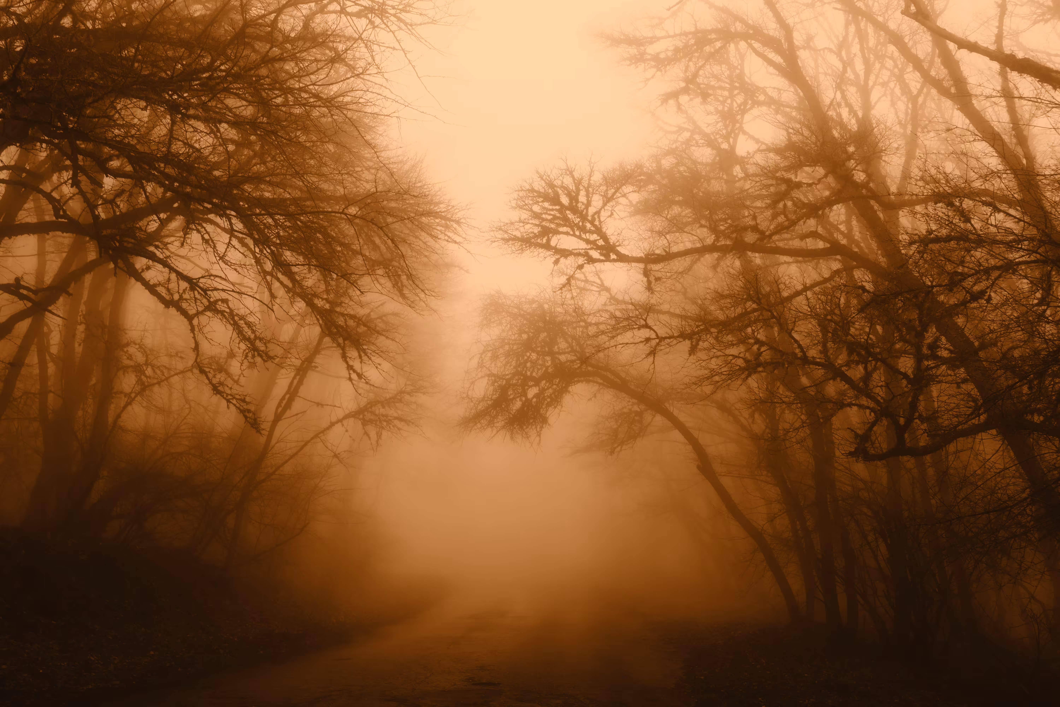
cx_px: 530
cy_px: 354
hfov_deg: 51.9
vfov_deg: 35.9
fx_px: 1089
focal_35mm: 37
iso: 320
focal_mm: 37
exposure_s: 1/100
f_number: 5.6
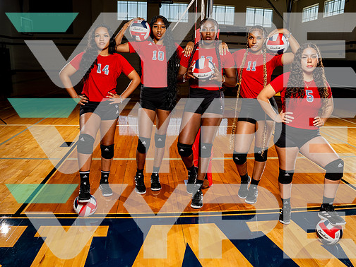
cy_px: 136
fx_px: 298
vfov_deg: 48.2
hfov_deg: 61.6
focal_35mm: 29
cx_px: 187
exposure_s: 1/250
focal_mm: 25
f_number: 5.6
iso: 100
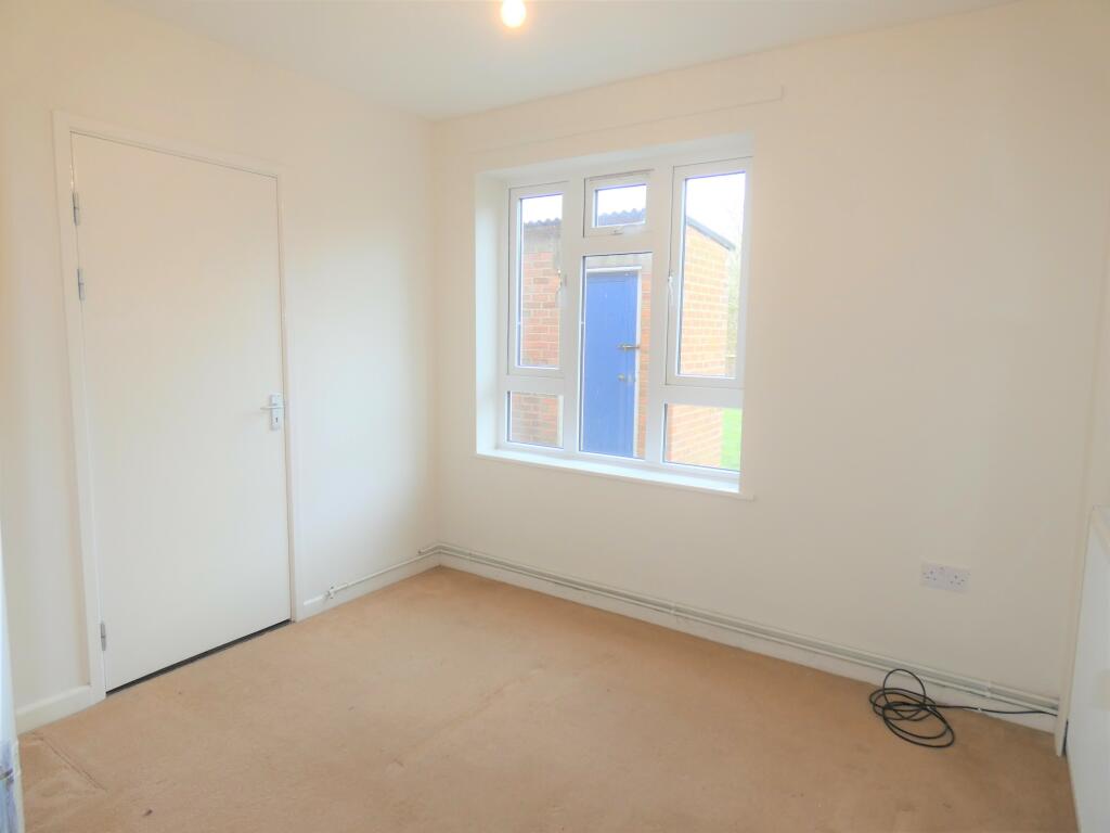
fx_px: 641
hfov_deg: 81.7
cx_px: 555
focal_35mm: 20
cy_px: 416
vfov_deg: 66.0
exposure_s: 1/50
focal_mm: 3.6
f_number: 2.8
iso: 80
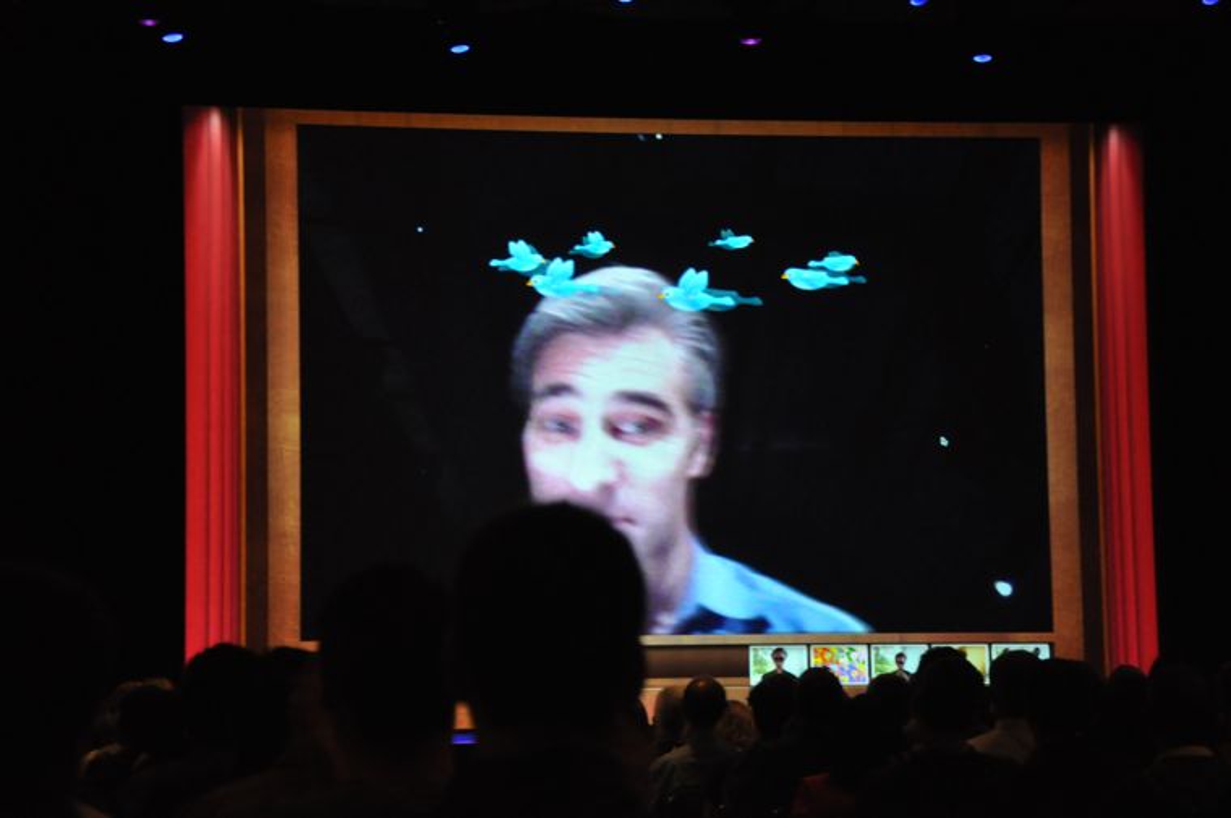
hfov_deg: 21.9
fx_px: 3177
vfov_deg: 14.7
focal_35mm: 93
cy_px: 409
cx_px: 616
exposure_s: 1/40
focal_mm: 62
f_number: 5.3
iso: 1600
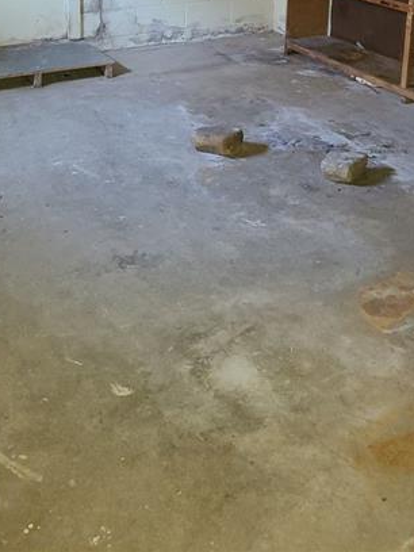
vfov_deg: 36.0
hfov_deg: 29.7
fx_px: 781
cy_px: 34
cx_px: 225
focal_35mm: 49
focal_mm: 5.4
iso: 320
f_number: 1.8
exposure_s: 1/10
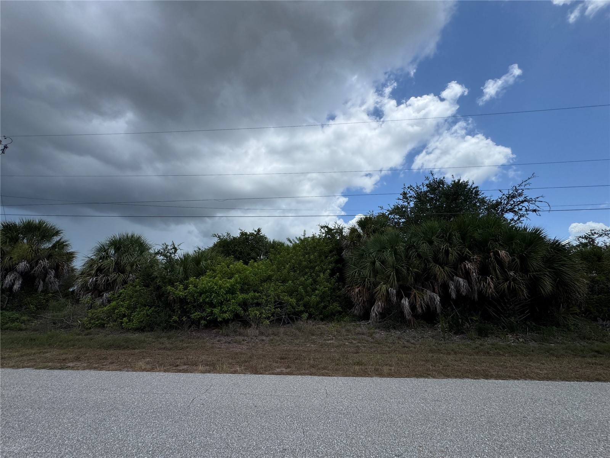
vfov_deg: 85.7
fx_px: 247
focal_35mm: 14
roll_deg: +0.4
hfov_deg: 102.1
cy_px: 229
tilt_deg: +16.1
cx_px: 305
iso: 50
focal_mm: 2.22
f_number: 2.2
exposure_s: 1/3906
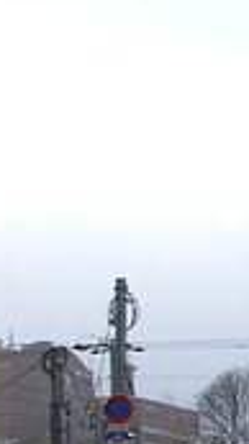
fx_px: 1894
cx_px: 621
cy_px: 477
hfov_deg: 7.0
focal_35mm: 161
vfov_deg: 13.1
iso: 50
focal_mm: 8.2
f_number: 5
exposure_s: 1/400
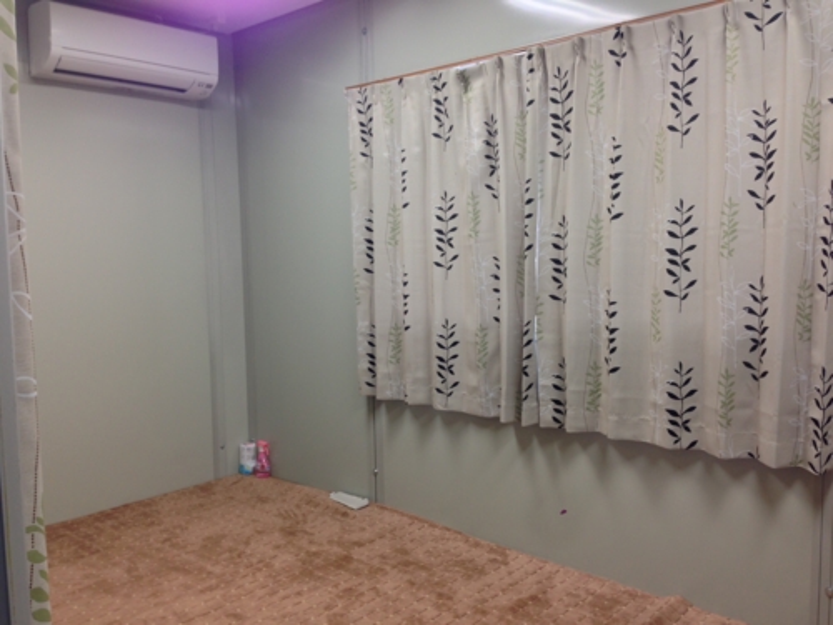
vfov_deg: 42.9
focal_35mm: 33
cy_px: 312
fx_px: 794
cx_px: 416
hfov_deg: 55.4
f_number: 2.4
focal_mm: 4.12
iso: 50
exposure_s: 1/24
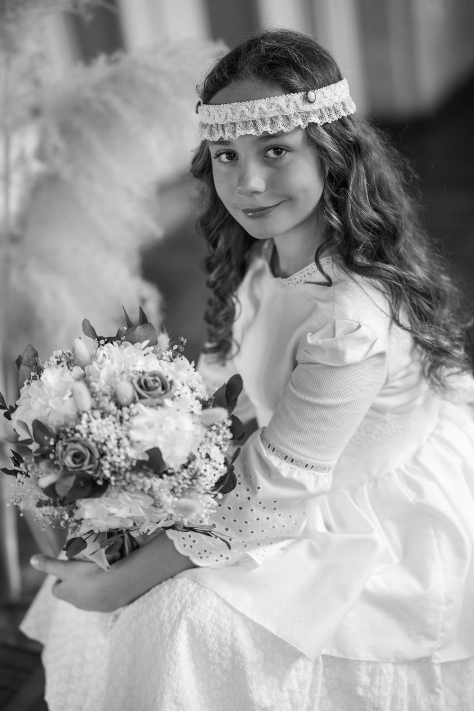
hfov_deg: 16.1
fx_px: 1679
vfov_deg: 23.9
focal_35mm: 85
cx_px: 237
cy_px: 356
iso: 250
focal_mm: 85
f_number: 1.8
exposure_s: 1/320
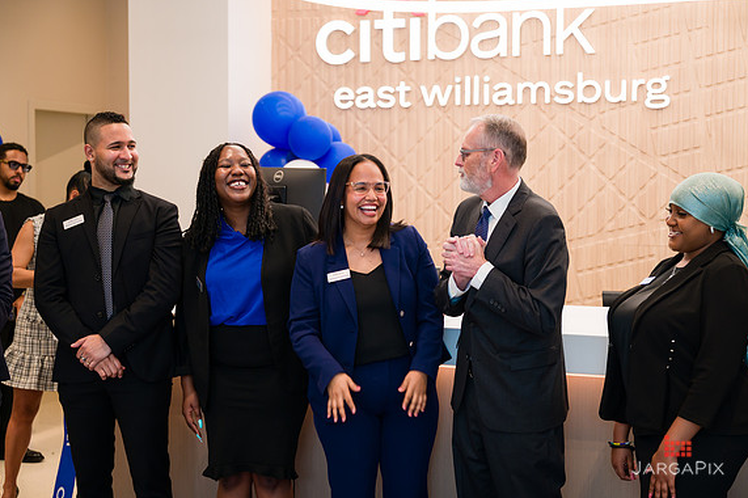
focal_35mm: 53
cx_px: 377
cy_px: 250
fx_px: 1101
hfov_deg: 37.5
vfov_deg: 25.5
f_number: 3.2
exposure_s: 1/200
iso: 400
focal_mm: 52
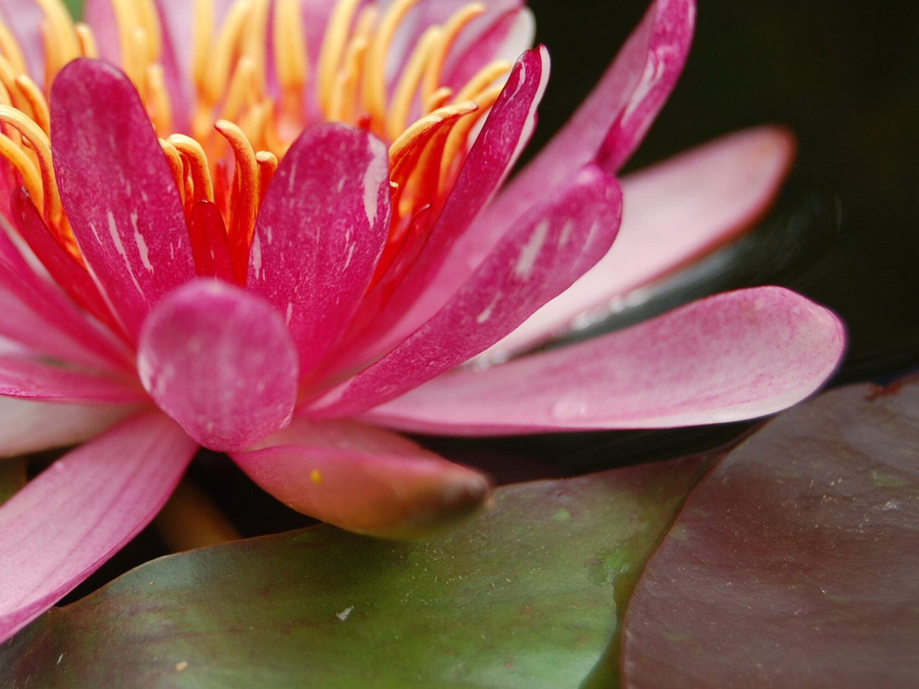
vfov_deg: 12.2
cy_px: 234
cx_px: 310
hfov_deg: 16.2
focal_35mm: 122
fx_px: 3232
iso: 200
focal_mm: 55
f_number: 6.3
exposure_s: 1/160
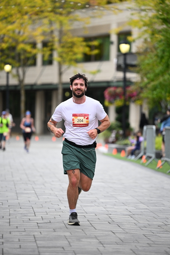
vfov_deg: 11.7
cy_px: 128
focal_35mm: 175
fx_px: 1239
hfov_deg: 7.9
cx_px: 85
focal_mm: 175
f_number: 2.8
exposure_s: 1/5000
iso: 1600
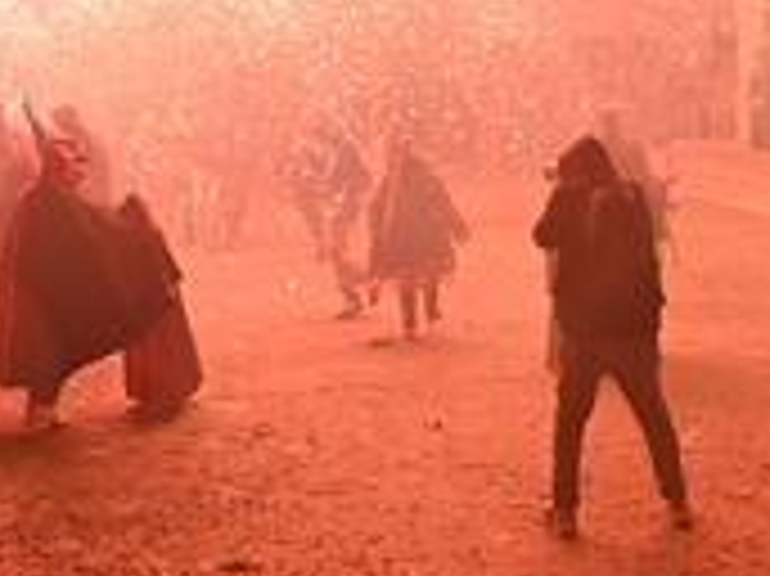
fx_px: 1200
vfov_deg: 26.4
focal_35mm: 54
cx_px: 234
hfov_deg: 35.1
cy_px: 92
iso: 1600
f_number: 4.5
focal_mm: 16
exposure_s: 1/640
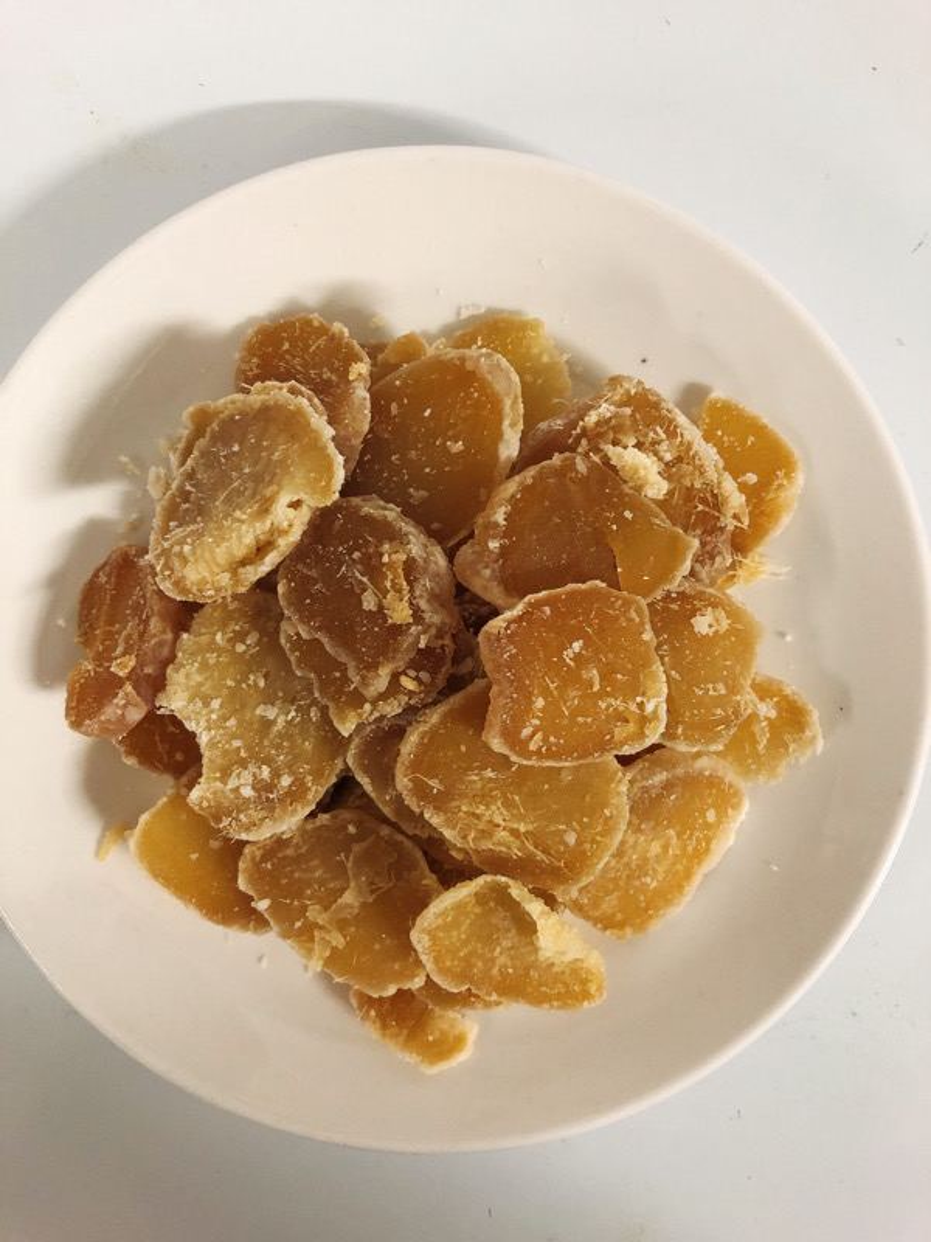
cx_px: 466
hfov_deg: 49.7
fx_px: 1004
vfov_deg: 63.4
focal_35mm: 28
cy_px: 621
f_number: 1.8
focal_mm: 3.99
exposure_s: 1/17
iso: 64
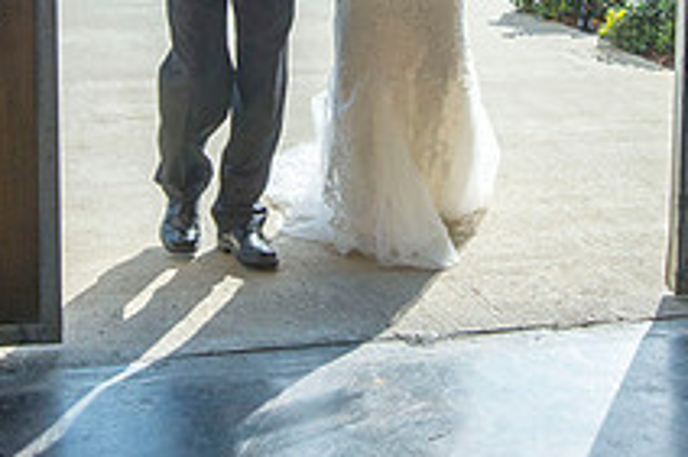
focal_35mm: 82
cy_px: -100
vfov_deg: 15.9
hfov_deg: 24.8
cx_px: 331
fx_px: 1566
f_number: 10
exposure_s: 1/1600
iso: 1600
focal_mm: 30
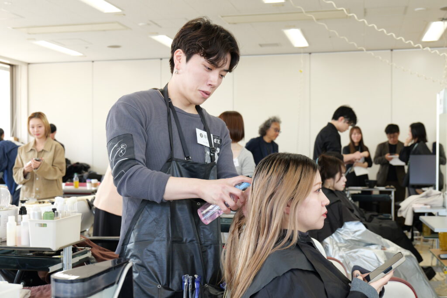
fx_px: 584
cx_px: 224
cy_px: 149
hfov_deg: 41.9
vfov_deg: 28.7
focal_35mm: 47
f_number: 6.3
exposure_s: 1/250
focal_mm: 47
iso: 2000
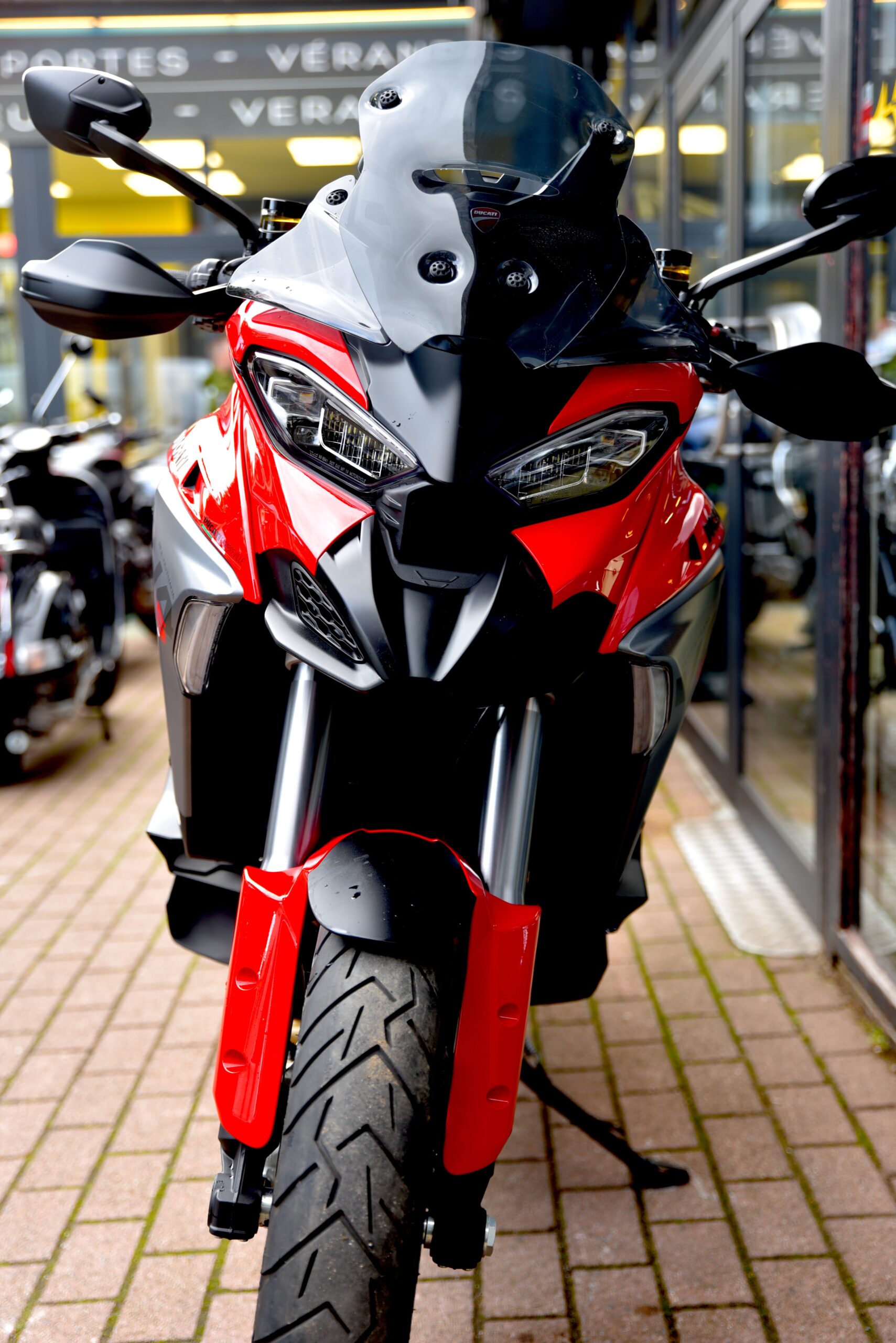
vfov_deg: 41.1
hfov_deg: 28.1
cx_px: 448
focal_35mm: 48
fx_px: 1790
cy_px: 672
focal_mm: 48
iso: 100
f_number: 2.8
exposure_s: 1/40
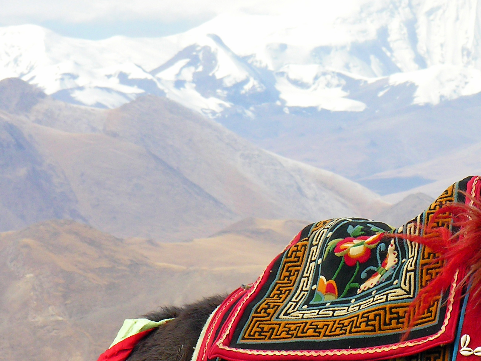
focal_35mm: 440
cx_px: 491
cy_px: 367
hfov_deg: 4.5
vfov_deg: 3.4
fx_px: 6115
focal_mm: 44.5
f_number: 7.1
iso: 100
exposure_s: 1/210
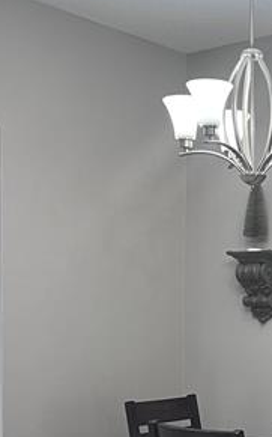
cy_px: 396
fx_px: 867
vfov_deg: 27.2
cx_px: 307
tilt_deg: -4.7
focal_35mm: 73
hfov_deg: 17.2
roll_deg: -1.2
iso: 125
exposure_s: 1/60
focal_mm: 5.7
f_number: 1.5
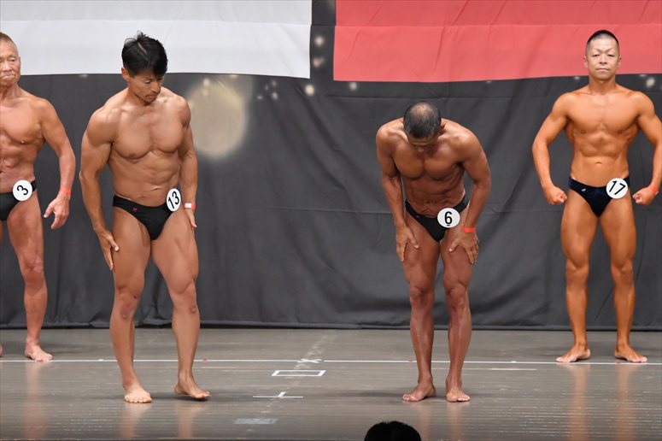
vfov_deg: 6.8
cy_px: 220
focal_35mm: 202
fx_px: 3713
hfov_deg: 10.2
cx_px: 331
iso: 6400
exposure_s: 1/400
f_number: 5.6
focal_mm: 135
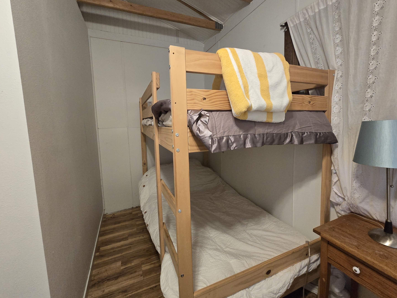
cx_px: 208
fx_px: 161
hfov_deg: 102.0
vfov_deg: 85.6
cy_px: 140
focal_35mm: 14
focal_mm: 2.2
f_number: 2.2
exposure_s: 1/60
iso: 640
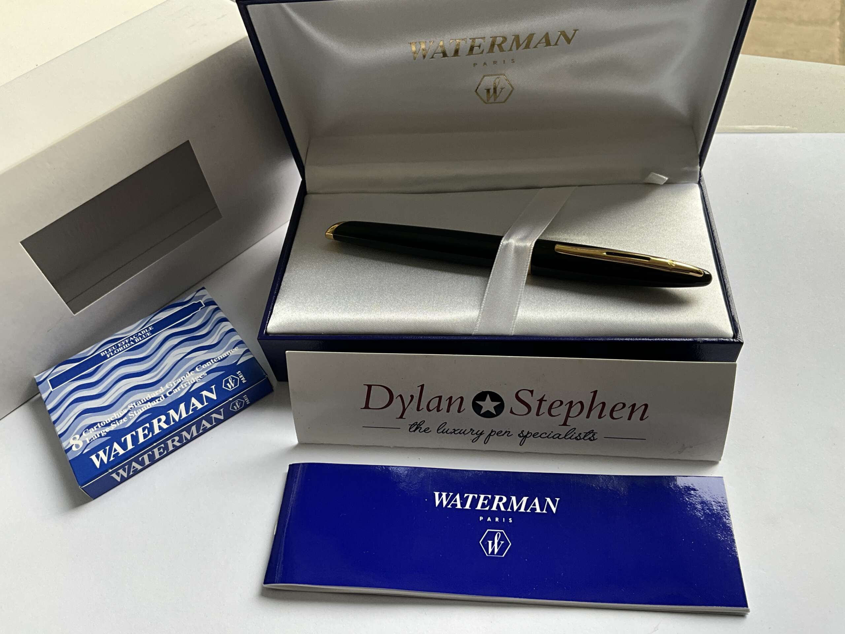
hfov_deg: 61.7
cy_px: 317
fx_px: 708
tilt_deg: -51.5
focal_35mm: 29
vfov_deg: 48.2
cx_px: 422
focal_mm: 3
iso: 25
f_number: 1.8
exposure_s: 1/122
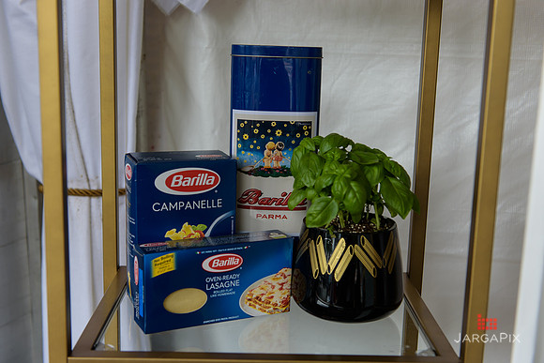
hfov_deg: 41.1
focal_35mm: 48
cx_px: 272
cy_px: 182
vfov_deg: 28.1
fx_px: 725
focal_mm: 48
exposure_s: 1/160
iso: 200
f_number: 3.2
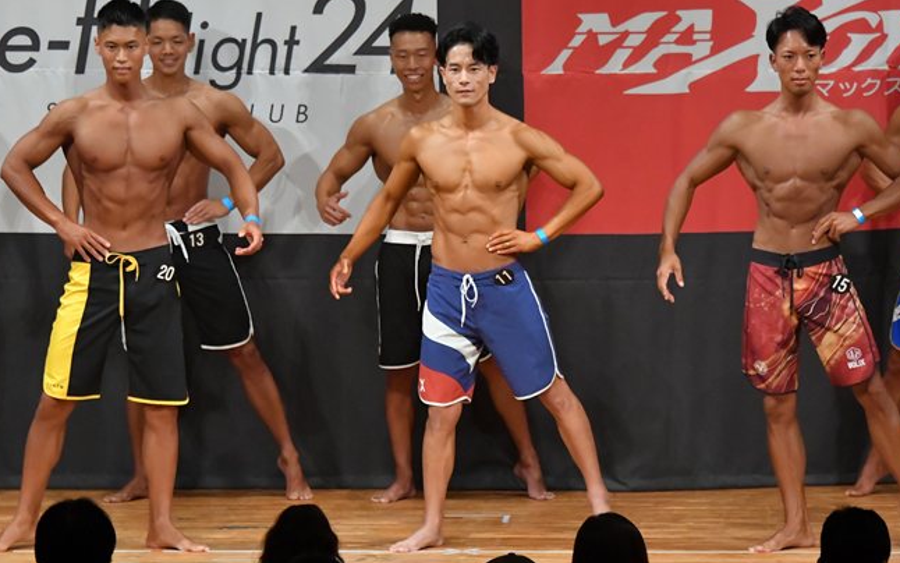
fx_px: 6746
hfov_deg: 7.6
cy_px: 302
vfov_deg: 4.8
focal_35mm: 275
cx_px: 479
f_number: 5.6
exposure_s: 1/400
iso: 7200
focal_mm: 150
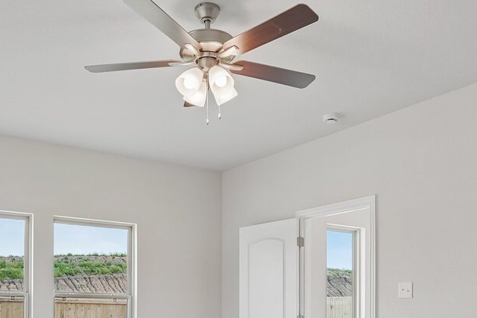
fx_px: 574
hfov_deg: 45.1
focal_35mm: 43
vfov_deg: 29.2
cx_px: 214
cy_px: 310
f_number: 8
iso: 125
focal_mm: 16.5
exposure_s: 1/30
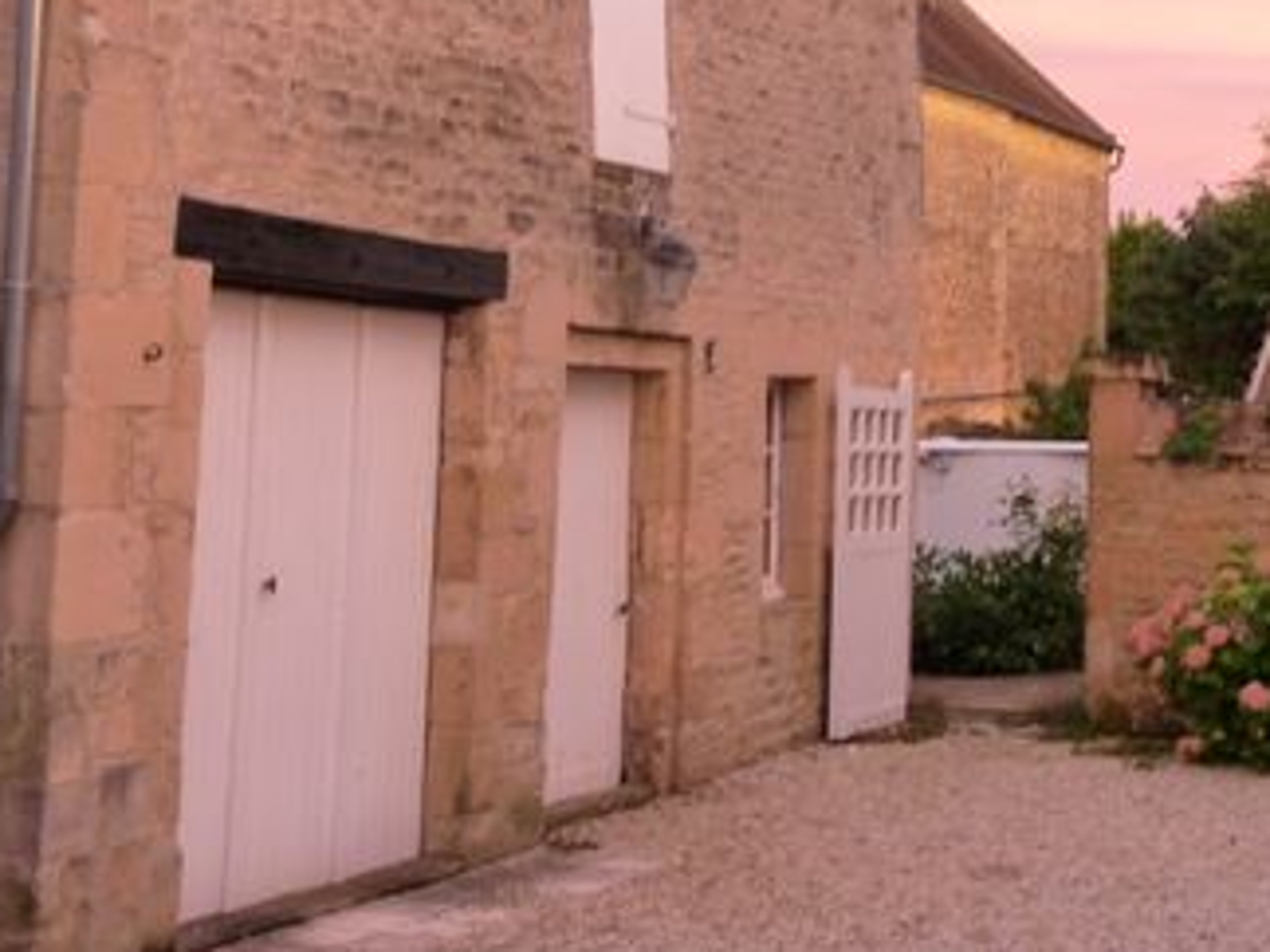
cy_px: 94
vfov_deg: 18.1
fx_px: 2934
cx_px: 1148
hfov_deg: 23.8
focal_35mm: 80
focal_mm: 7.6
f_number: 3
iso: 400
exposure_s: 1/30
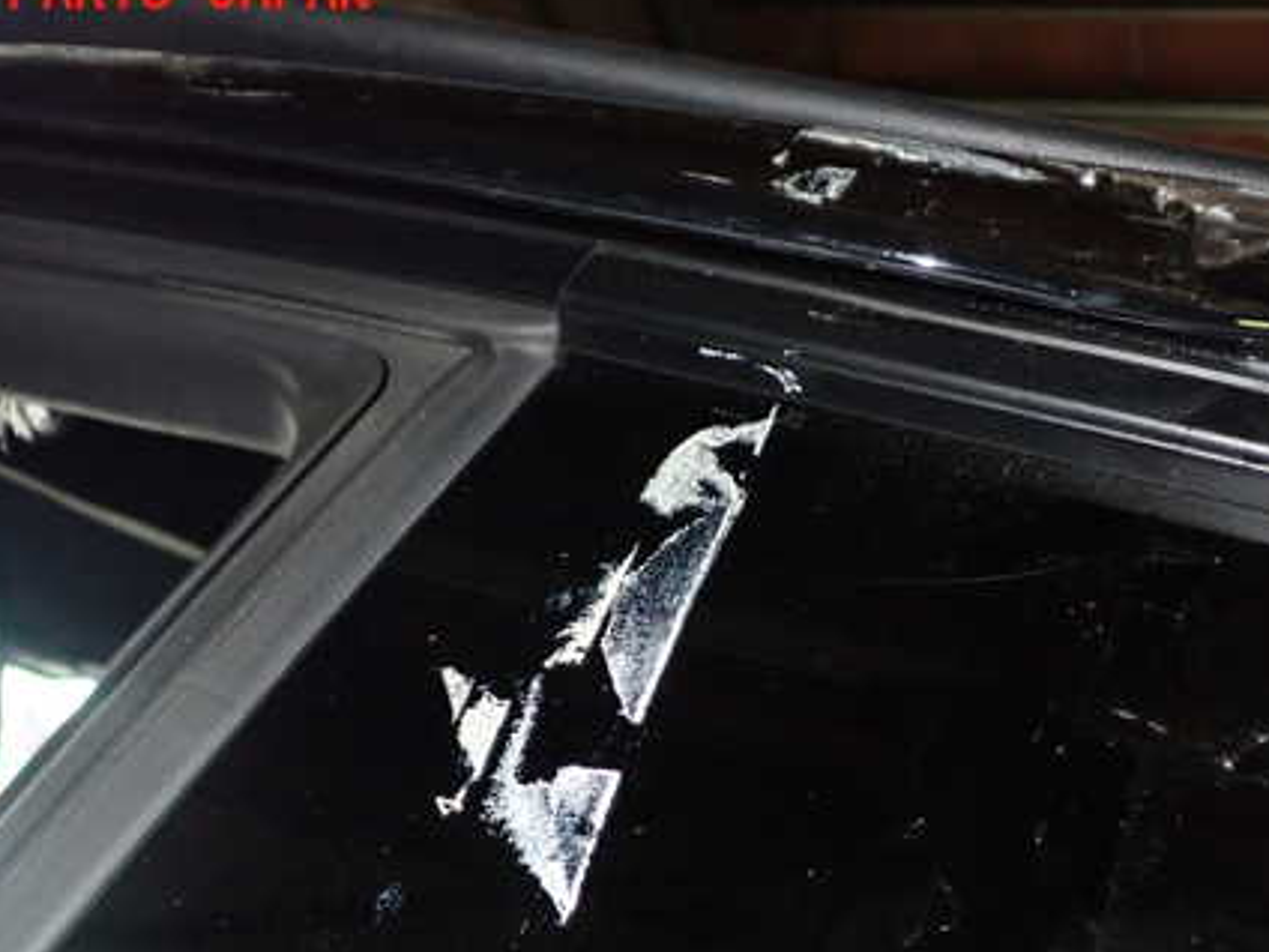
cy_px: 626
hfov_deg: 37.4
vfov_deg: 28.4
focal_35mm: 51
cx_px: 724
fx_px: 1870
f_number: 7.1
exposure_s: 1/40
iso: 800
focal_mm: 6.37
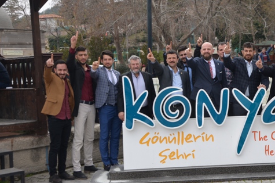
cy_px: 105
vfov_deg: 19.2
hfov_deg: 28.5
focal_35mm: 71
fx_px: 539
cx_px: 173
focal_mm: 35
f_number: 5.6
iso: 100
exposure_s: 1/250
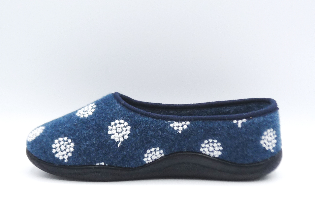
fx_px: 551
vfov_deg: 21.6
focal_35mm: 63
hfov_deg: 31.9
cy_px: 116
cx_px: 157
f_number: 3.6
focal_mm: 6.1
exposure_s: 1/125
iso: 100
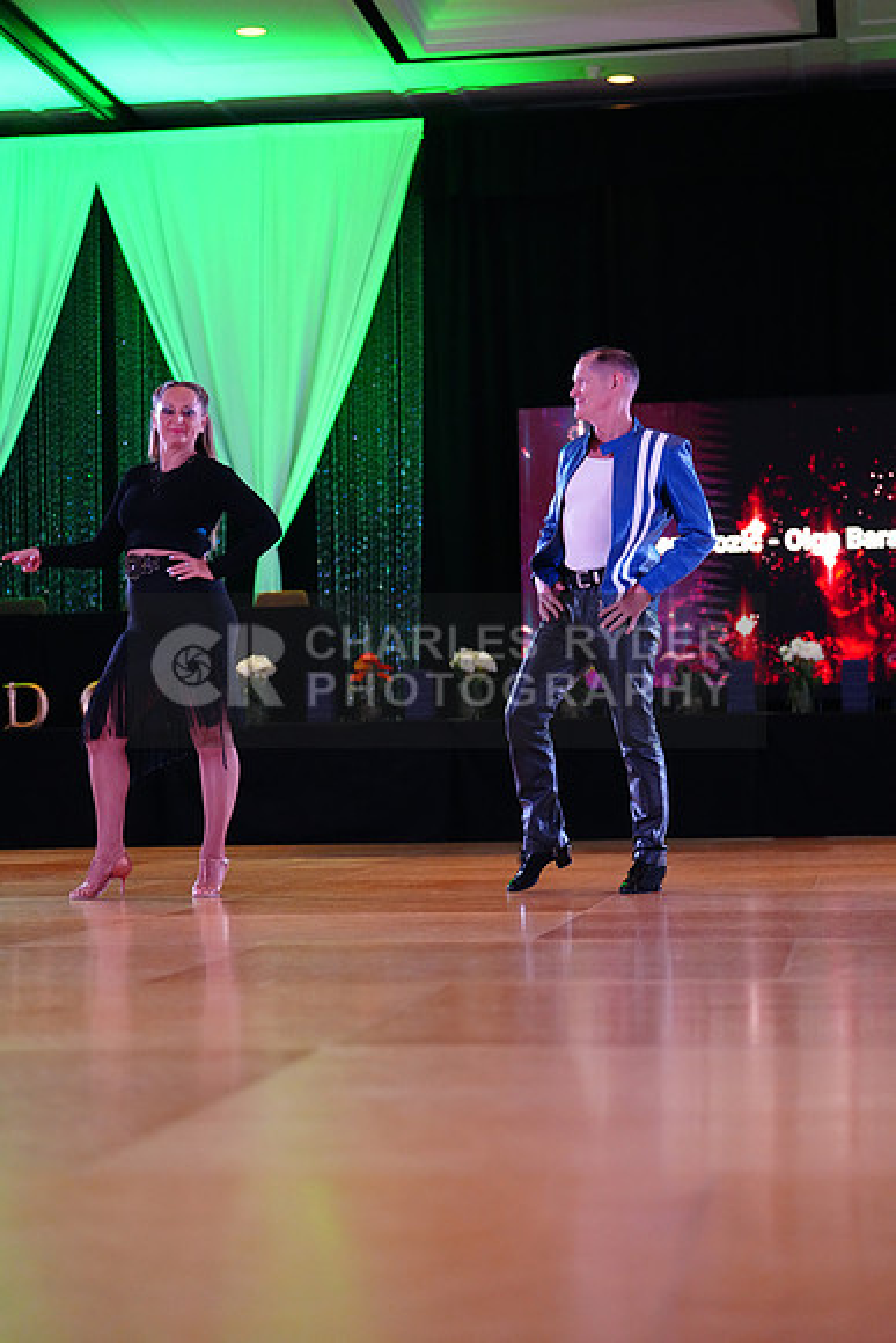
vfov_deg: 28.8
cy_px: 672
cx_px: 448
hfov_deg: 19.5
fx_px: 2612
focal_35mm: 70
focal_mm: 70
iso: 6400
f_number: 2.8
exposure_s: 1/400
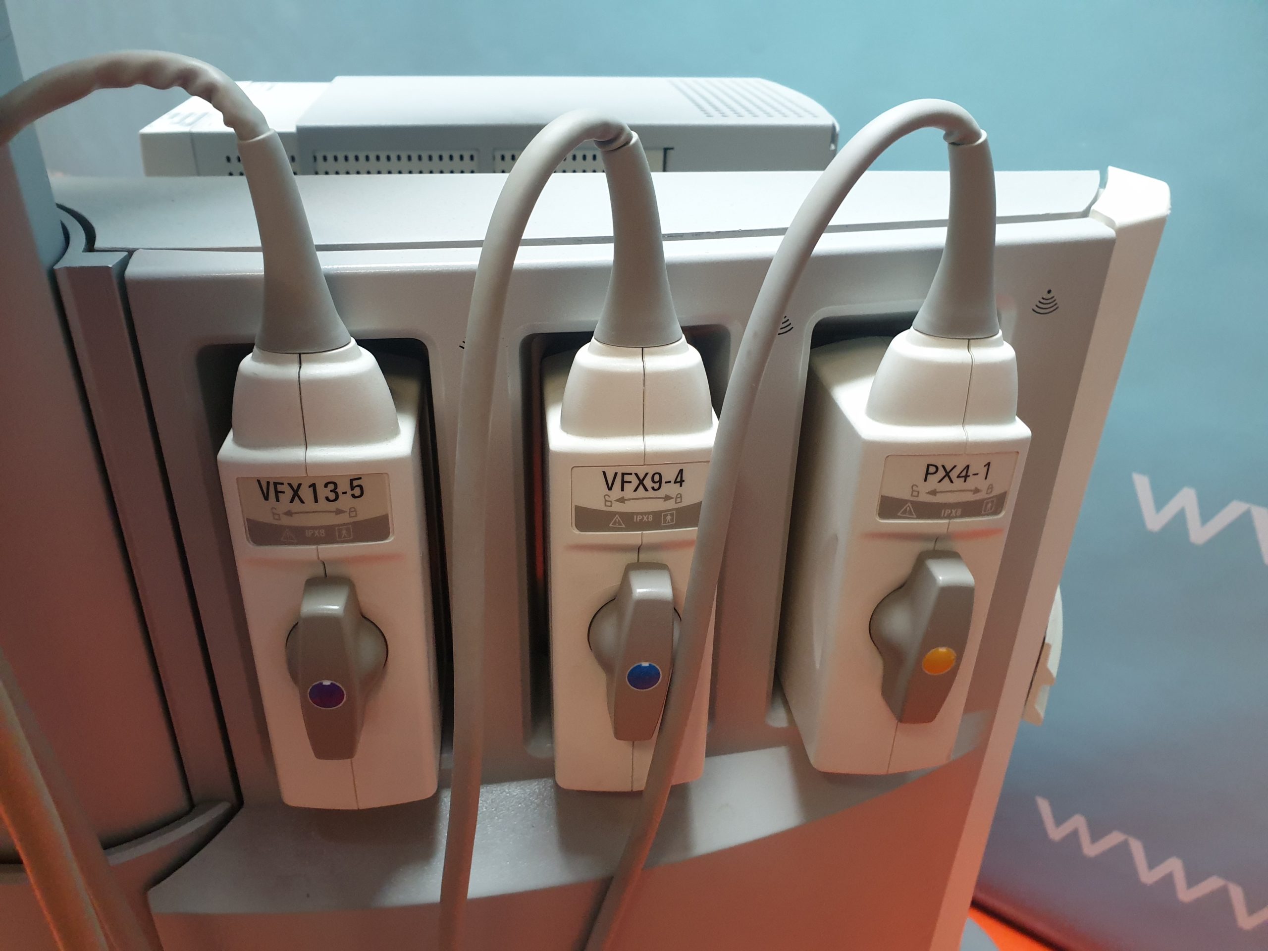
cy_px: 476
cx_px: 634
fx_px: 952
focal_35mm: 26
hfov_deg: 67.3
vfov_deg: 53.1
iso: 250
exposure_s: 1/33
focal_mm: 4.3
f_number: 2.4
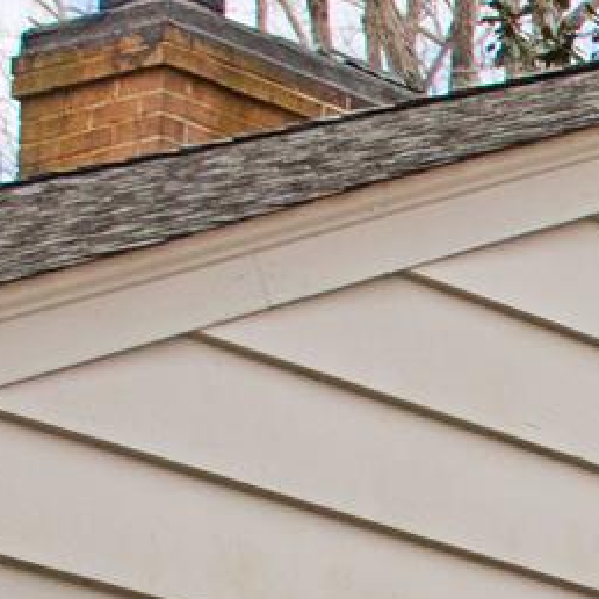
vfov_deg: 6.9
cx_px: 2027
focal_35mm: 243
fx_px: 4757
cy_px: 1320
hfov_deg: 6.4
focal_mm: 24
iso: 640
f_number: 8
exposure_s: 1/500
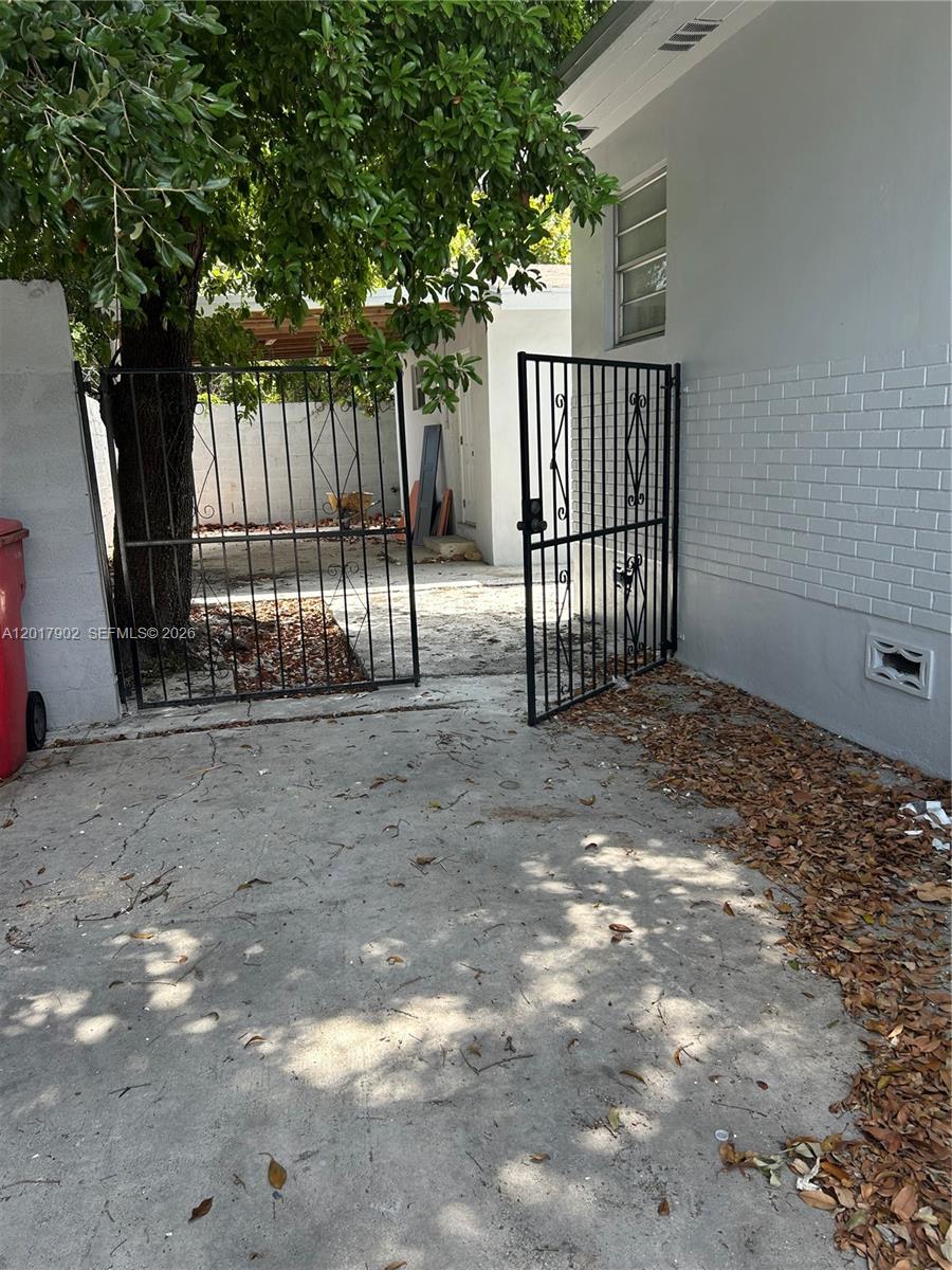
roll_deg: +1.9
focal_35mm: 26
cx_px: 476
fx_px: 953
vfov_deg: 67.3
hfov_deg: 53.1
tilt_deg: -11.1
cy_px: 635
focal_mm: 5.7
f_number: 1.5
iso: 50
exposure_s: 1/604
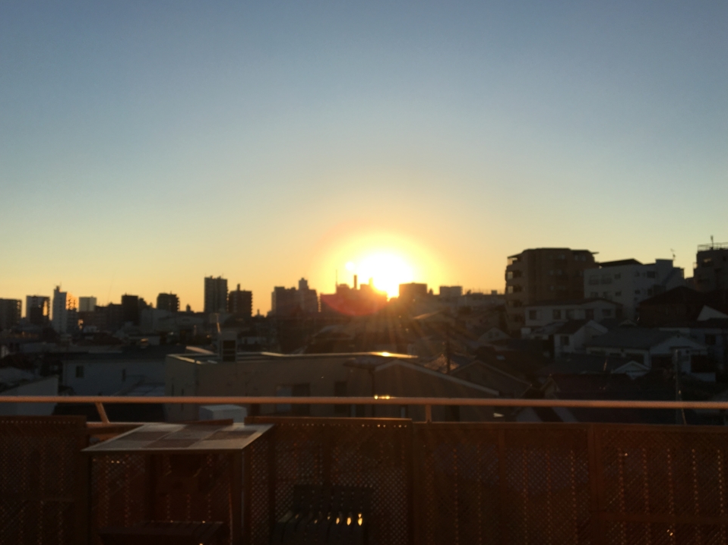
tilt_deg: +4.1
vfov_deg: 45.4
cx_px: 364
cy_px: 278
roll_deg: -0.6
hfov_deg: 58.4
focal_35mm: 31
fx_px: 652
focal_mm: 4.15
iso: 25
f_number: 2.2
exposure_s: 1/1709
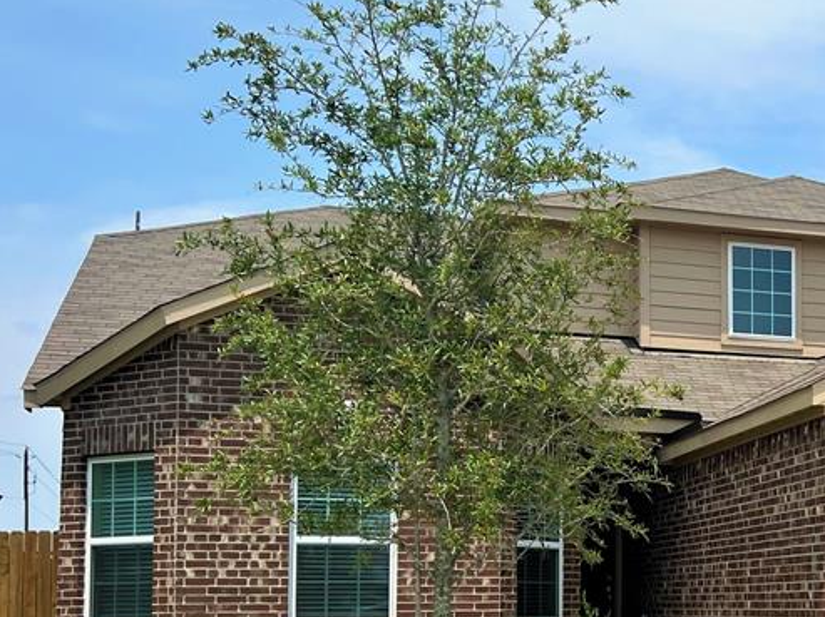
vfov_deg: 26.7
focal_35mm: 54
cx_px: 694
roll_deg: +0.7
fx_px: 1286
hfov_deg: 34.2
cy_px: 444
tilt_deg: +2.4
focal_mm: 5.7
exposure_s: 1/6579
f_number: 1.5
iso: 50
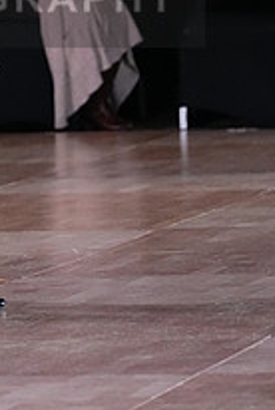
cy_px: -18
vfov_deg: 3.8
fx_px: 6201
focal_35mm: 543
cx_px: -69
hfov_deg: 2.5
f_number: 5.6
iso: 8000
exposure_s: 1/400
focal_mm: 193
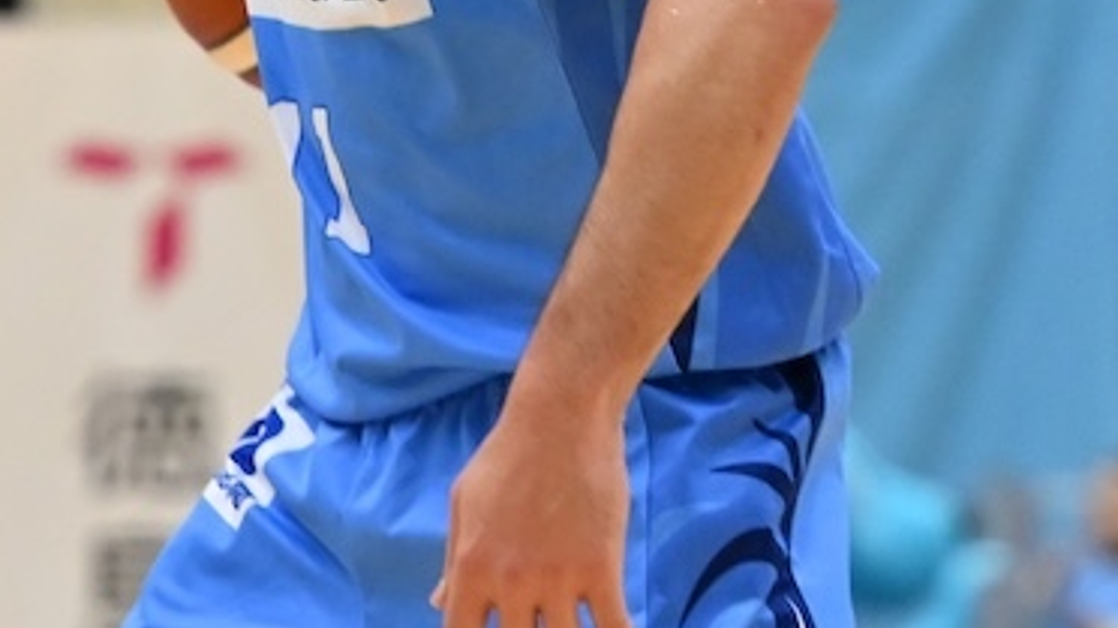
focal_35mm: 675
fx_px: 20005
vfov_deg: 1.8
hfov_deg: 3.2
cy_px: 425
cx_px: 397
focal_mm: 120
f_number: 2.8
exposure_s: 1/800
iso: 1600
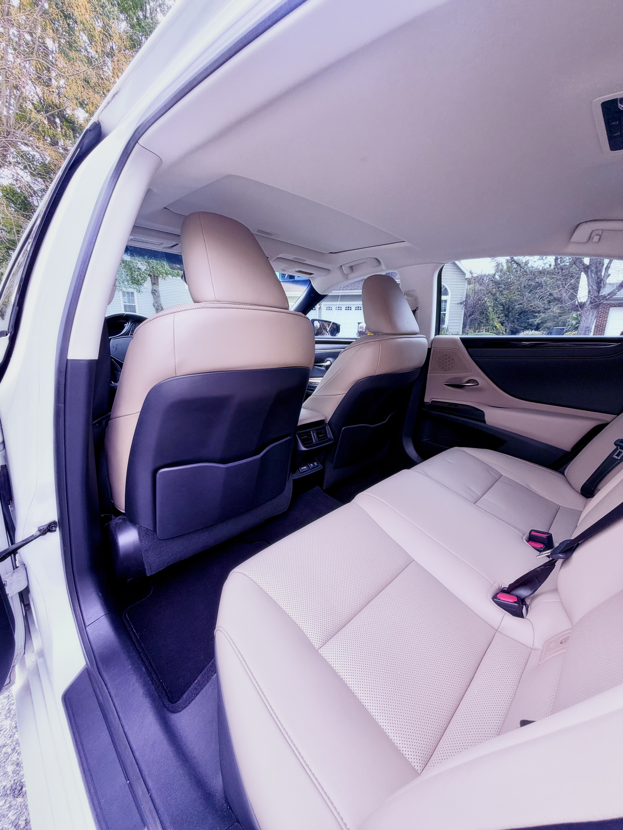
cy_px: 415
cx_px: 312
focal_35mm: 14
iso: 64
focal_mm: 2.22
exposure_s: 1/121
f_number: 2.2
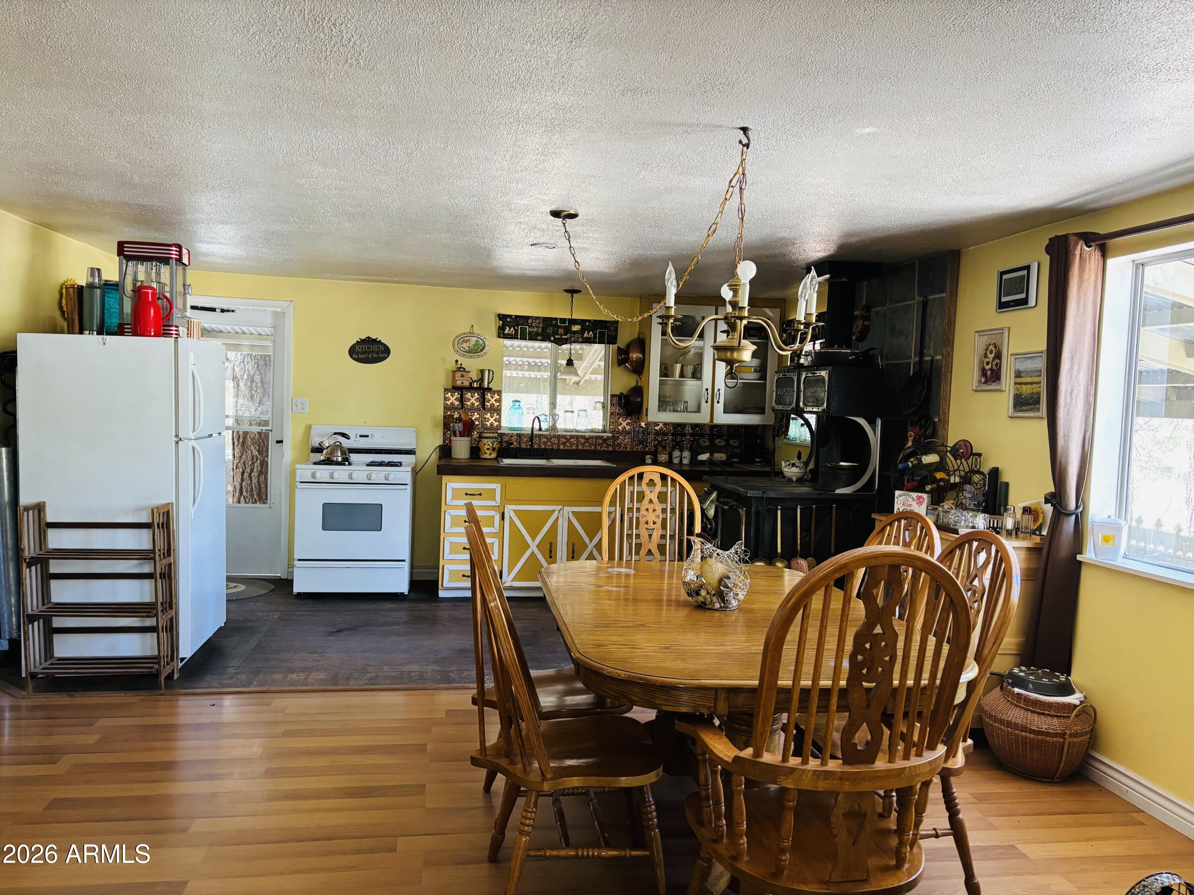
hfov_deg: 67.3
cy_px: 448
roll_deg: -2.5
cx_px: 597
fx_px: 897
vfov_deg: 53.1
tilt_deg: -3.8
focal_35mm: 26
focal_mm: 5.96
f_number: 1.6
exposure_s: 1/60
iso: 250
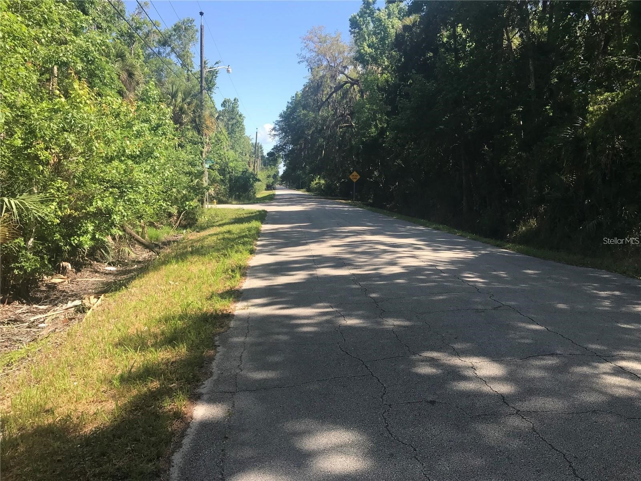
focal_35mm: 28
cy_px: 240
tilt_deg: -6.0
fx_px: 518
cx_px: 320
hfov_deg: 63.4
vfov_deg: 49.7
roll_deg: +1.0
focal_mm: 3.99
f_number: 1.8
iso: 20
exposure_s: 1/791
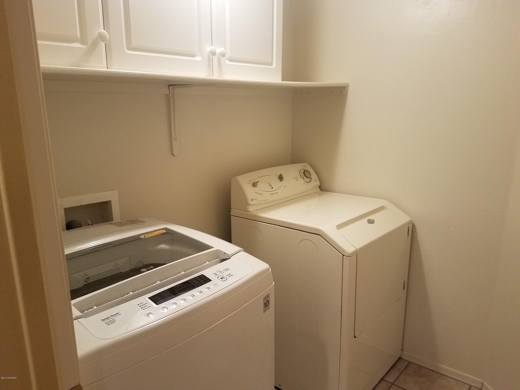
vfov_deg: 53.1
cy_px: 195
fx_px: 391
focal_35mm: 26
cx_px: 260
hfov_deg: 67.3
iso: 160
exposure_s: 1/30
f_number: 1.7
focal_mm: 4.2
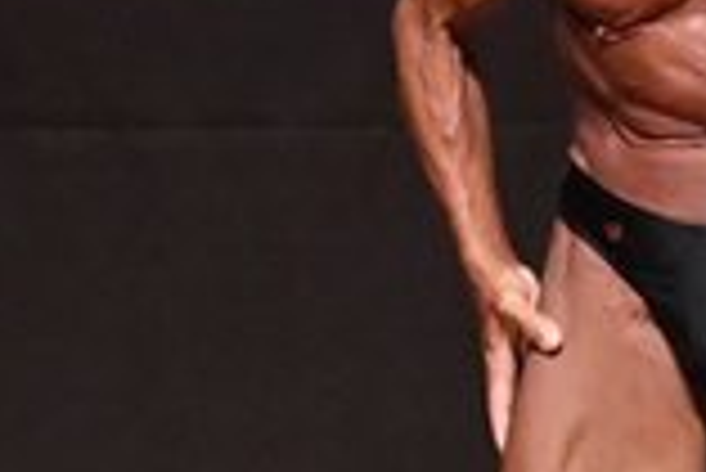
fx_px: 24673
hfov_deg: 1.6
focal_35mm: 1257
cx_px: 618
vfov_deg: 1.1
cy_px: 450
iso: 10000
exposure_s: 1/400
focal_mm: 170
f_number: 5.6
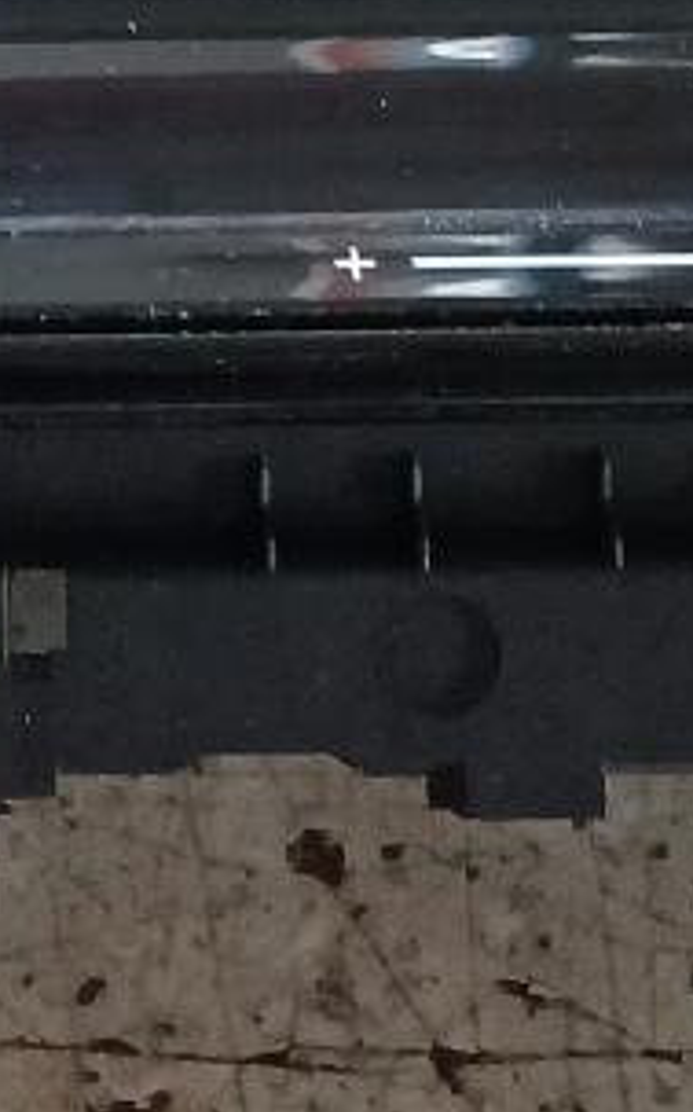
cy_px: 224
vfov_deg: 12.3
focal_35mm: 170
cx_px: -154
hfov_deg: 7.6
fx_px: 5144
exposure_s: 1/33.3
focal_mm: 3.98
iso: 250
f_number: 1.8
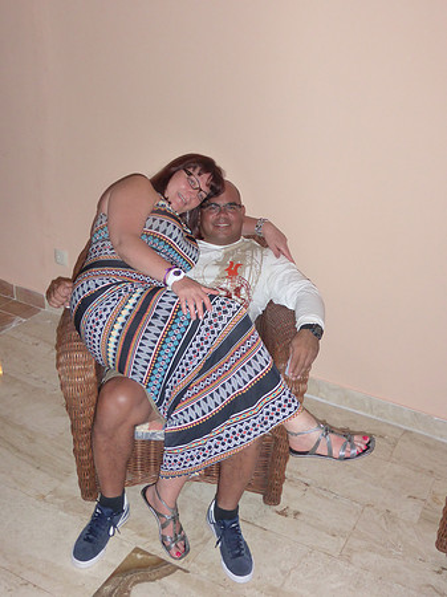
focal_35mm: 40
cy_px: 298
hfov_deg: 35.9
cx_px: 224
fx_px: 689
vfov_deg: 46.8
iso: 500
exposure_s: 1/60
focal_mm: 6.9
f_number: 3.9
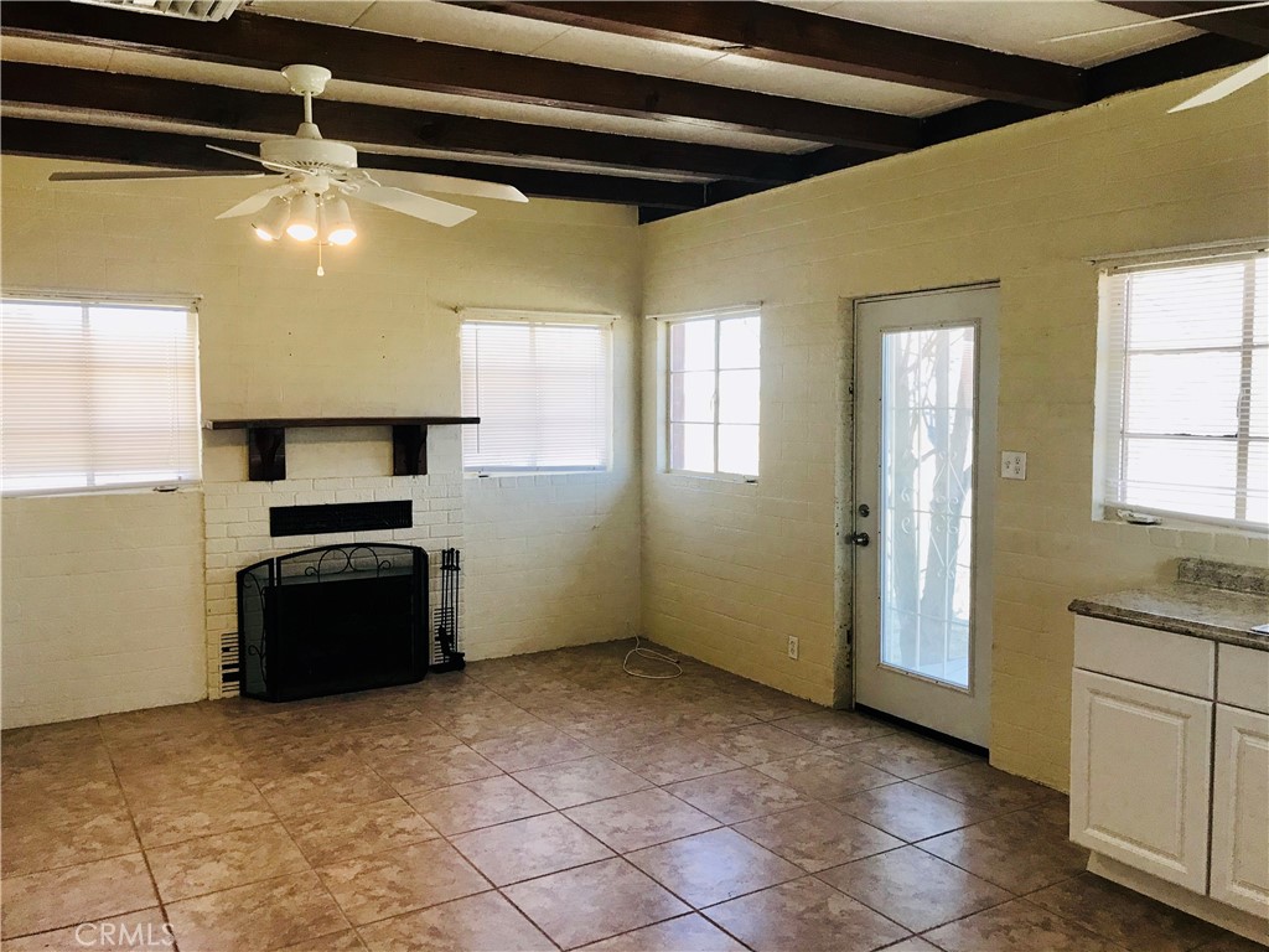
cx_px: 634
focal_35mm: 28
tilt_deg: -3.8
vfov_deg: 49.7
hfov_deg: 63.4
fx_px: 1026
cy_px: 476
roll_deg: -0.6
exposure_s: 1/30
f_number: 1.8
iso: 25
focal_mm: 3.99
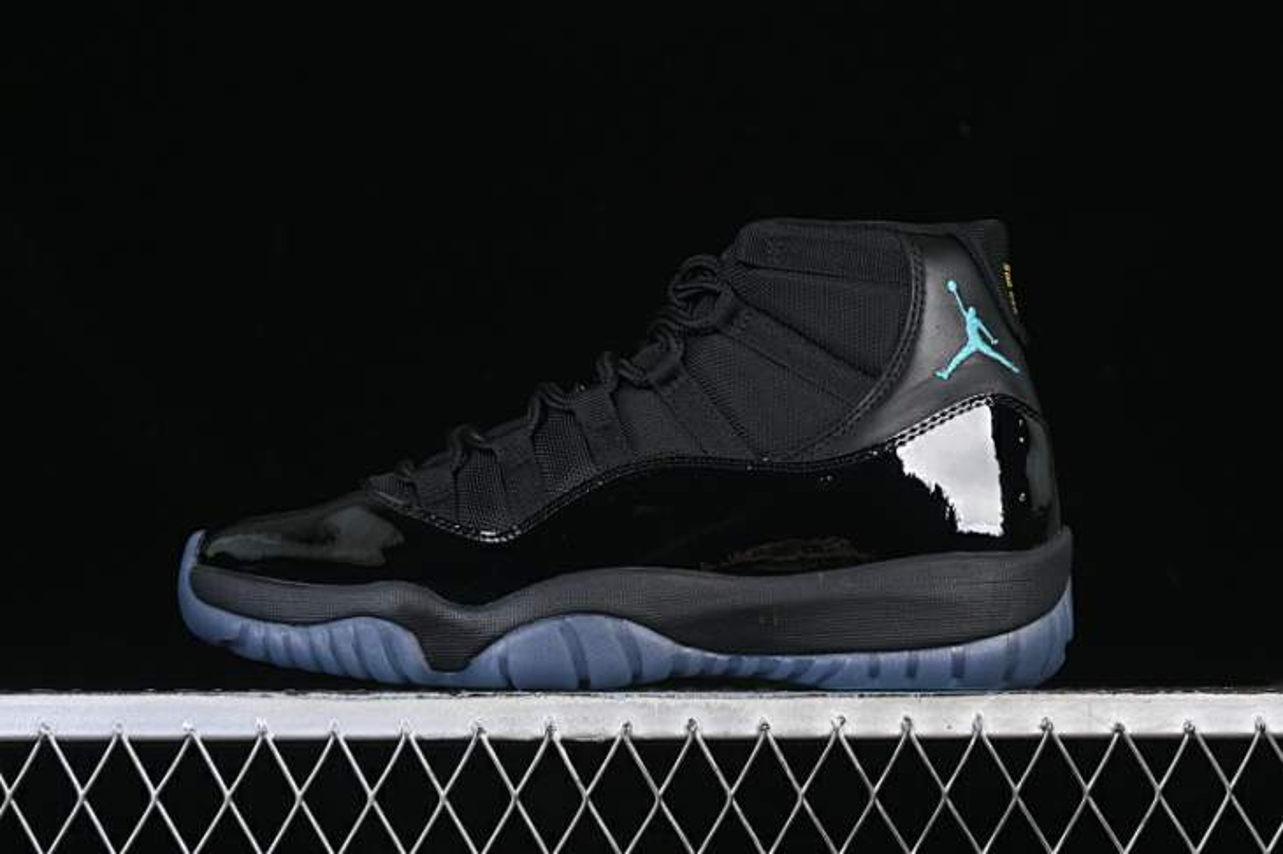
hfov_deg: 27.0
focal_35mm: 75
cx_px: 642
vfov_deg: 18.2
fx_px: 2672
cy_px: 427
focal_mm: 50
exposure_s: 1/60
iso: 160
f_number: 6.3
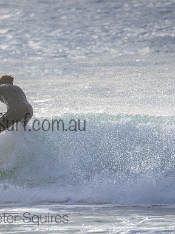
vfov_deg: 2.3
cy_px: 117
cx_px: 21
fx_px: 5871
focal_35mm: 871
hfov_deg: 1.7
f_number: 5.6
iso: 180
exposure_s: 1/2500
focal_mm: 400
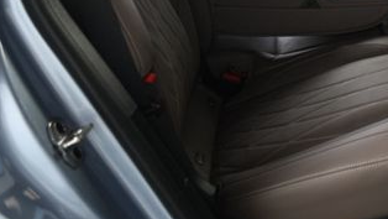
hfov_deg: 31.5
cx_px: 339
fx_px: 659
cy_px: -21
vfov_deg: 18.2
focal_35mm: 64
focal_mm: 20
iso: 100
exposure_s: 1/160
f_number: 4.5
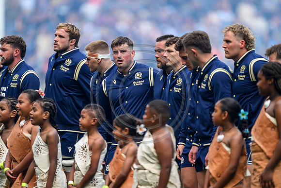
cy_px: 94
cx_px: 140
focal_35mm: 560
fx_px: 4372
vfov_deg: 2.5
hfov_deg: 3.7
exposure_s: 1/1250
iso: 500
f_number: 4
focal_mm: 560
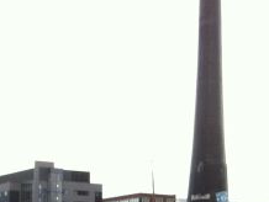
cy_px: 325
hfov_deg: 14.5
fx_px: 996
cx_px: -121
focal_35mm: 128
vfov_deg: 11.1
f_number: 2.8
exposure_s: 1/120
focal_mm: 3.85
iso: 80
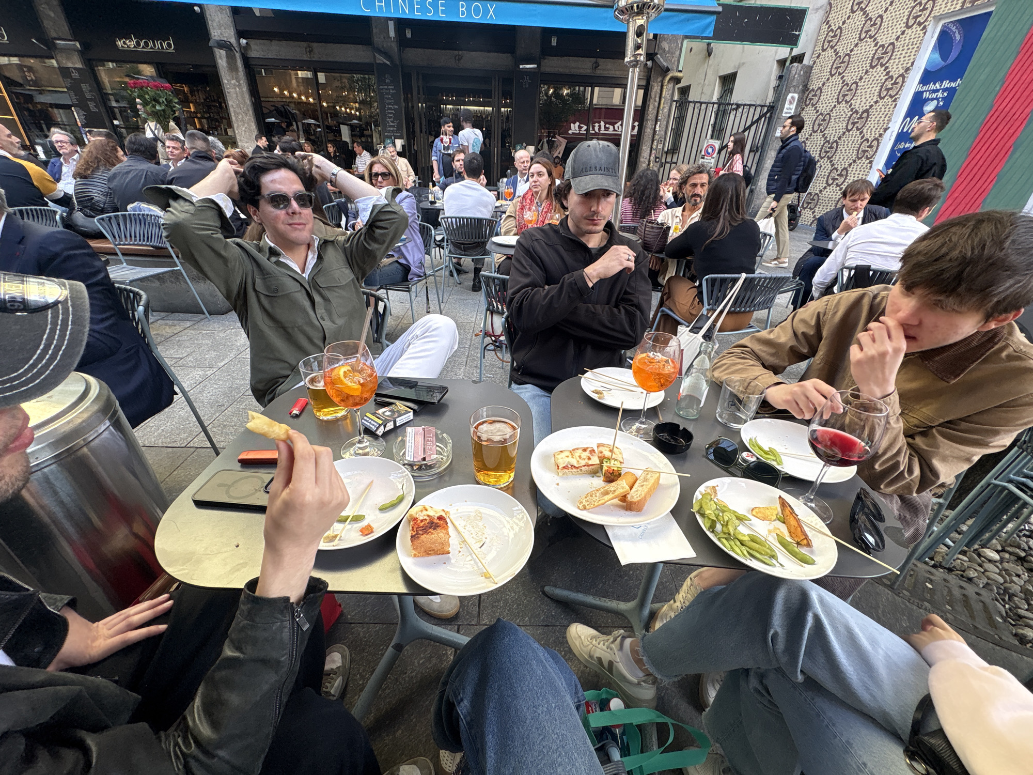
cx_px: 516
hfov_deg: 102.1
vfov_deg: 85.7
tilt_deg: -27.8
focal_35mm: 14
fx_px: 418
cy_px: 388
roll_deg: -3.3
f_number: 2.2
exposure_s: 1/99
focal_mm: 2.22
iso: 50
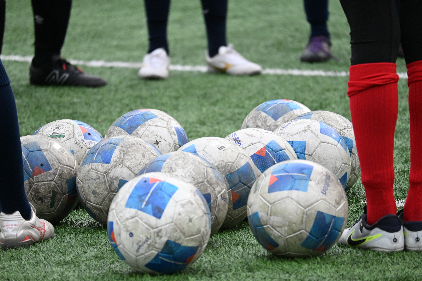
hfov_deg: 6.2
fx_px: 3868
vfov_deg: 4.2
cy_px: 140
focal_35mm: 330
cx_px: 211
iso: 2800
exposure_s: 1/4000
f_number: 6
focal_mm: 220
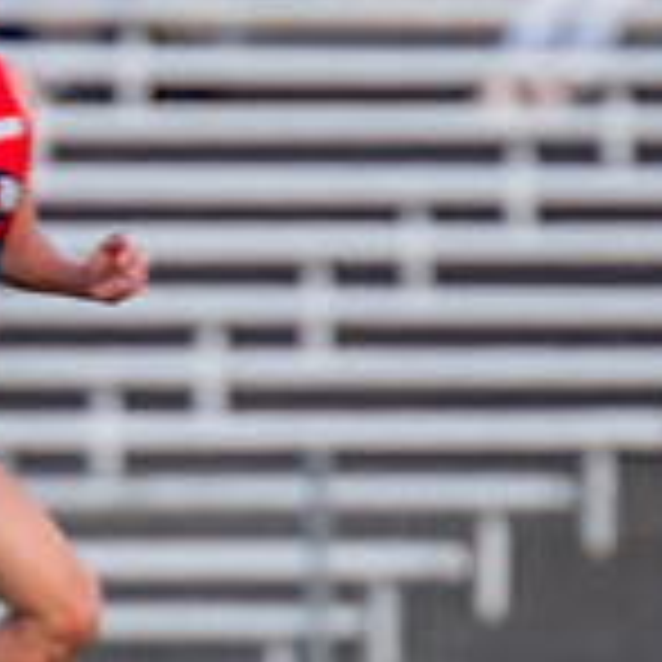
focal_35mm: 2177
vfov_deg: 0.8
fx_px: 47103
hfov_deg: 0.8
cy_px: 464
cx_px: -765
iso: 1400
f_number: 4
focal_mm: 420
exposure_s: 1/1250
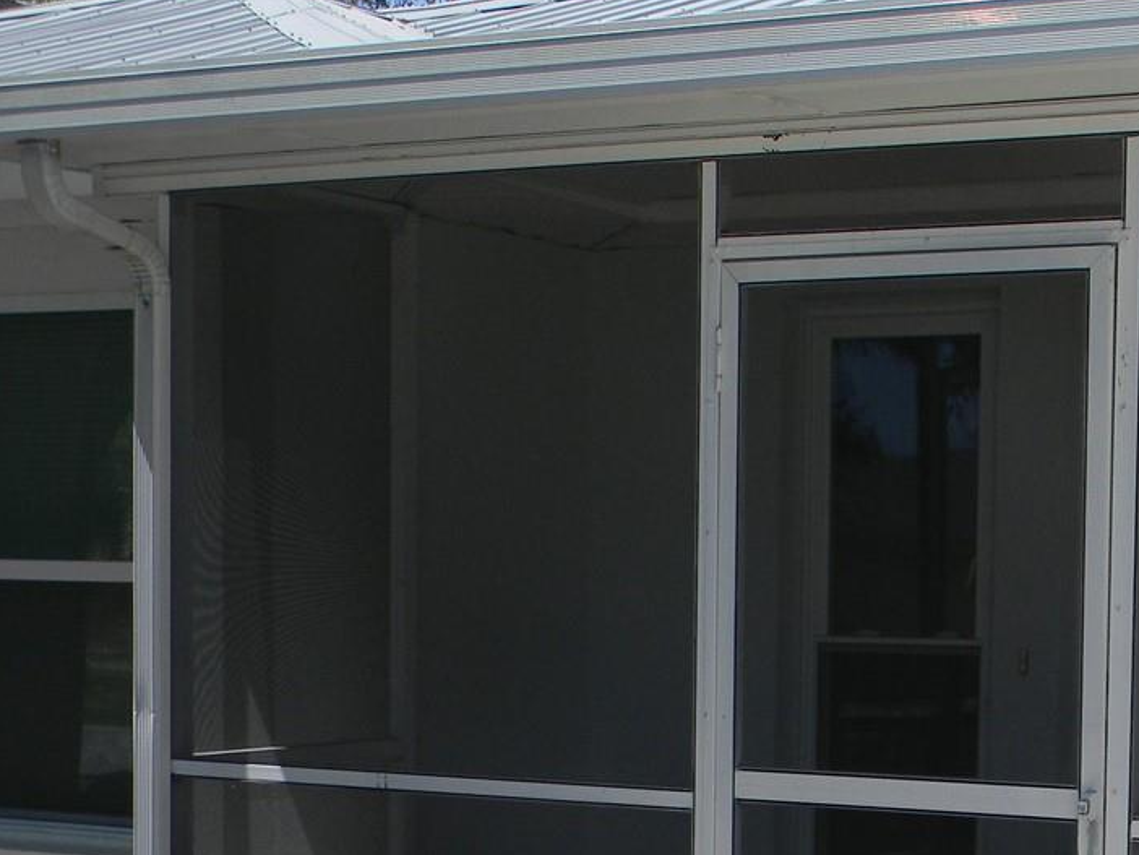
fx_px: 2699
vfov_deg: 17.6
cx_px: 982
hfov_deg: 23.3
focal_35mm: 82
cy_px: 824
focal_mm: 6.4
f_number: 3.7
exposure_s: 1/782
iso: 80
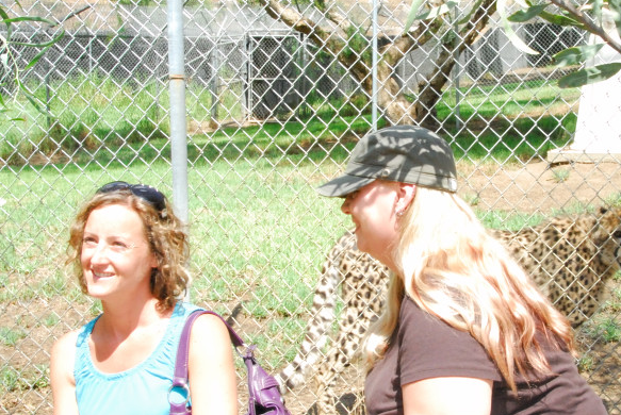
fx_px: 1031
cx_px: 407
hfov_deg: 33.3
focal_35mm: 60
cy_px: 202
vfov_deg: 22.8
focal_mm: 29
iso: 1600
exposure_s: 1/90
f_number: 25
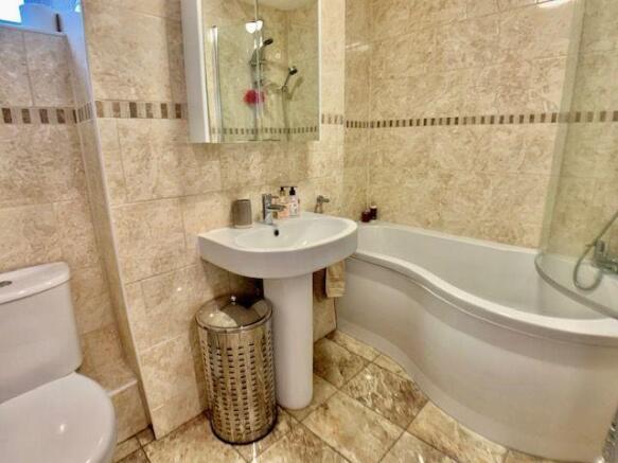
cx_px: 309
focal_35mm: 26
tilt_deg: -16.2
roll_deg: -0.6
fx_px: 464
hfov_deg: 67.3
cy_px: 232
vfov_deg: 53.0
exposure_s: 1/33
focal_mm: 4.25
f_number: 1.8
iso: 320
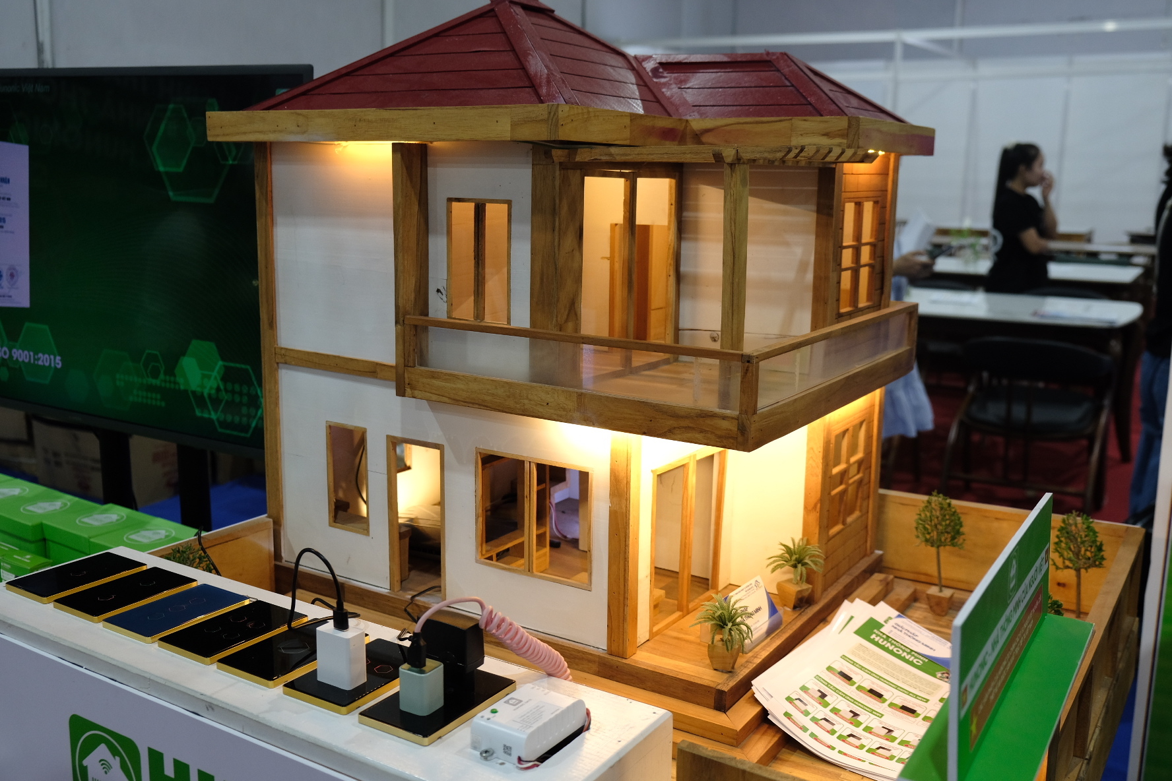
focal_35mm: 33
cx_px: 586
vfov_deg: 40.0
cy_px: 390
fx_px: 1074
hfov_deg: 57.2
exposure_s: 1/125
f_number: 3.6
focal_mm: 22.3
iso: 800
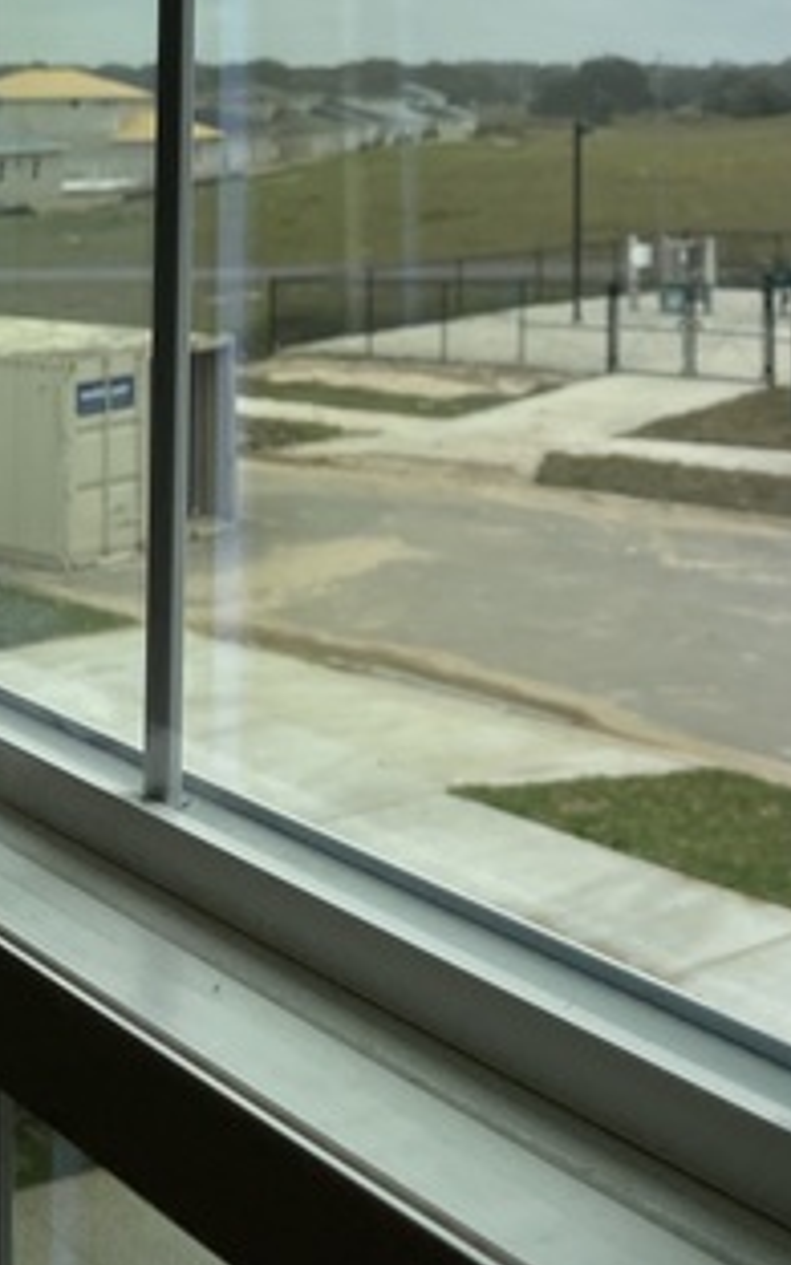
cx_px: 872
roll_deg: +1.4
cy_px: -43
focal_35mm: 59
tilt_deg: +3.4
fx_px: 2035
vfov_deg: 31.5
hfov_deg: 20.9
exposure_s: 1/2092
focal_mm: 4.2
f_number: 1.6
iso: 32
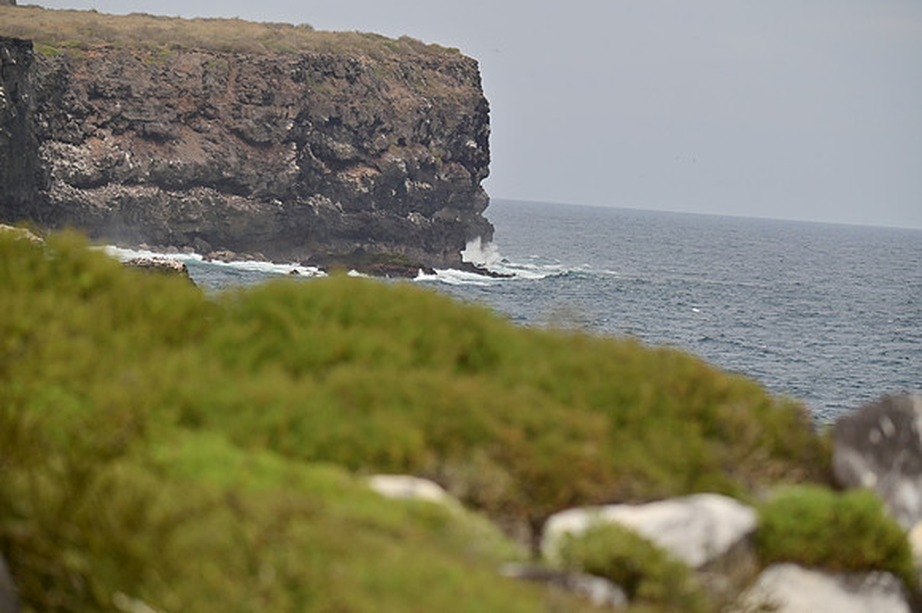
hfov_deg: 8.6
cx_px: 461
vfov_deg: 5.7
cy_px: 306
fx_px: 6143
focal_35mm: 240
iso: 320
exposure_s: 1/1000
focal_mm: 240
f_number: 5.6
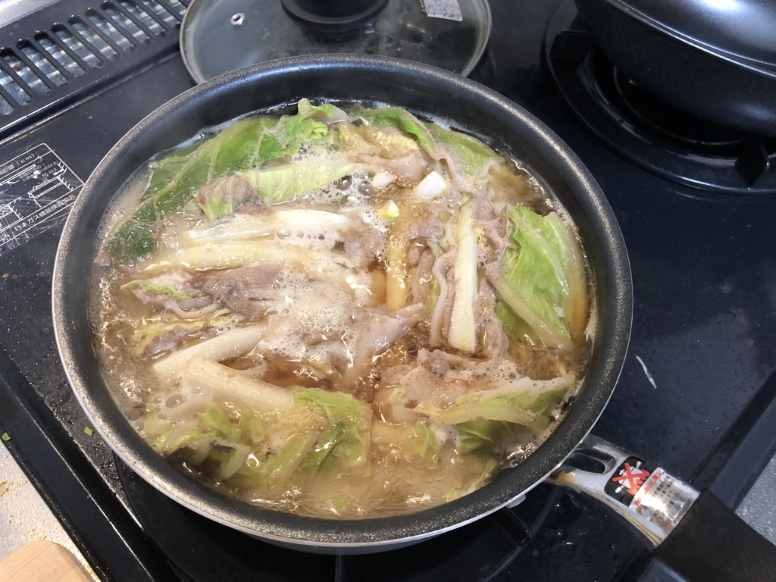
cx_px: 388
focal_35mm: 28
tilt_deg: -60.2
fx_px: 628
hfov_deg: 63.4
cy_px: 291
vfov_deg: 49.7
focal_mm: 3.99
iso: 80
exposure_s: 1/17
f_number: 1.8
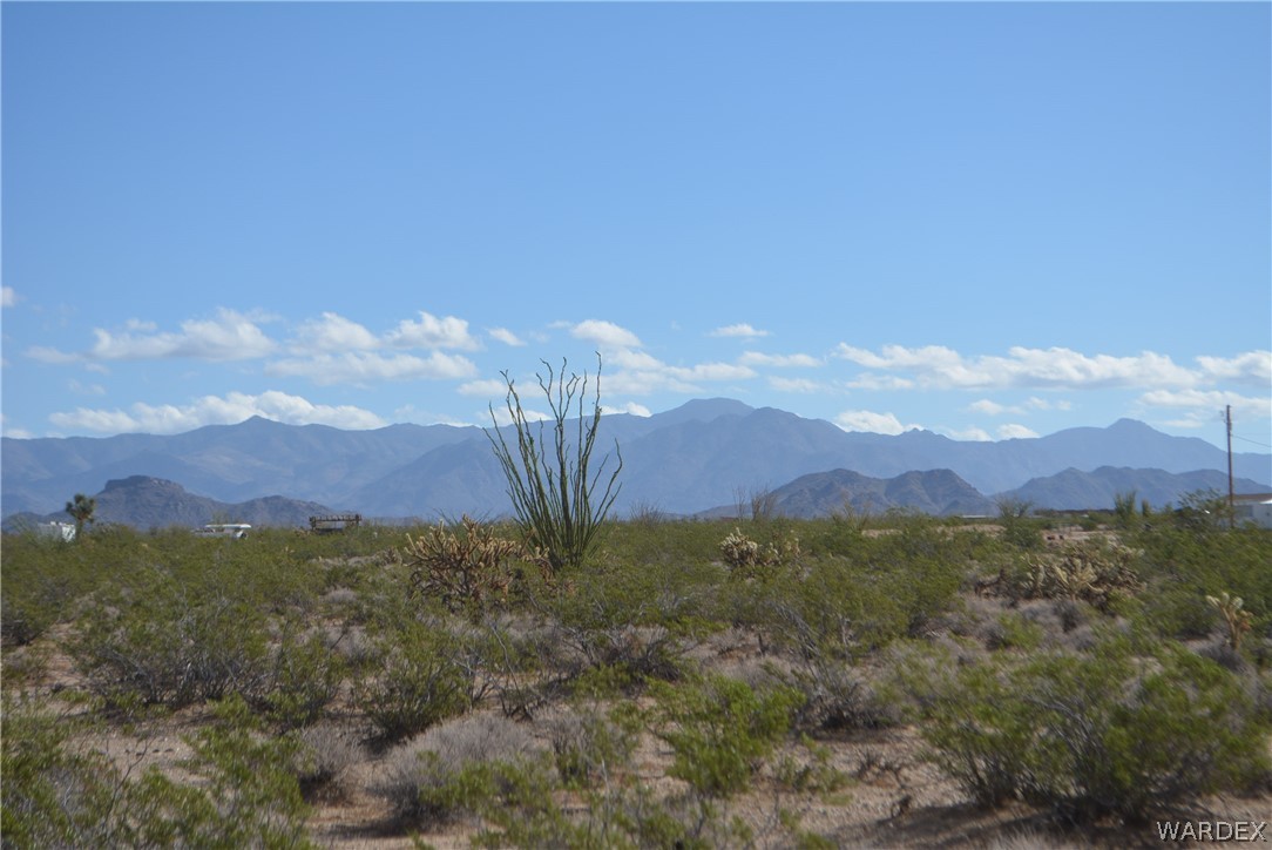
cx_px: 636
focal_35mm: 82
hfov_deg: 24.6
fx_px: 2916
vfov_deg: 16.6
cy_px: 425
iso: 400
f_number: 7.1
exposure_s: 1/2000
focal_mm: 55
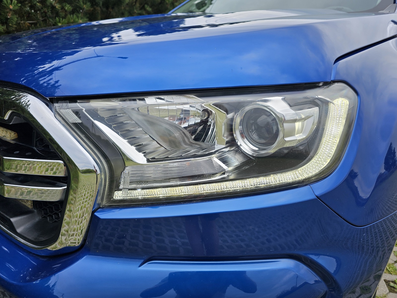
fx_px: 264
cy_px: 149
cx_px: 198
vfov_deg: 58.9
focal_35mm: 23
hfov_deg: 73.9
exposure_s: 1/142
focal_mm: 6.3
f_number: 1.7
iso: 10
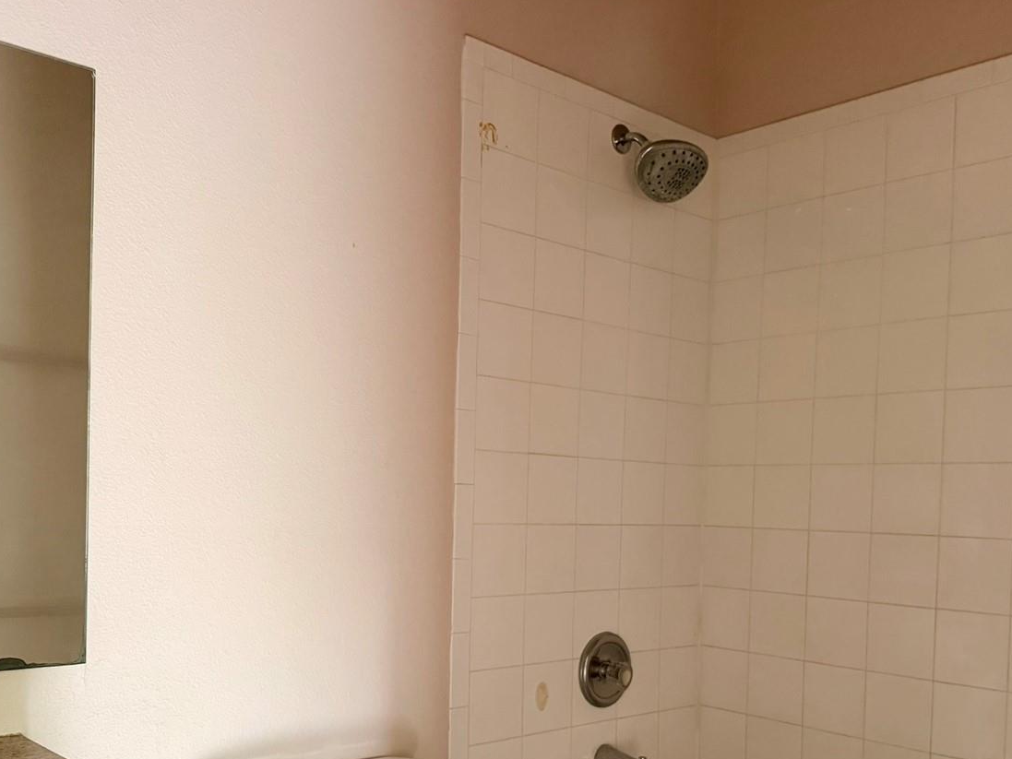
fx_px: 1023
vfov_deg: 40.0
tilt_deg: -2.1
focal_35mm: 35
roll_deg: -1.3
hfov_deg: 52.6
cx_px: 520
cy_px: 529
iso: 500
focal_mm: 6.76
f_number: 1.78
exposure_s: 1/60
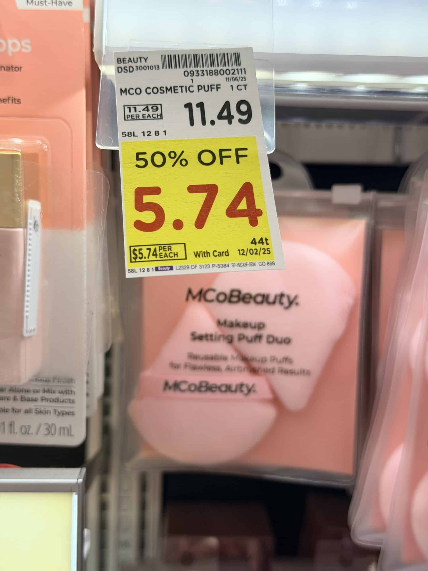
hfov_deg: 30.3
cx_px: 214
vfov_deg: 39.7
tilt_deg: -5.0
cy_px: 286
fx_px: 791
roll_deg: -1.8
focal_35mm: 48
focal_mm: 6.76
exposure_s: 1/263
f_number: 1.78
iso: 64
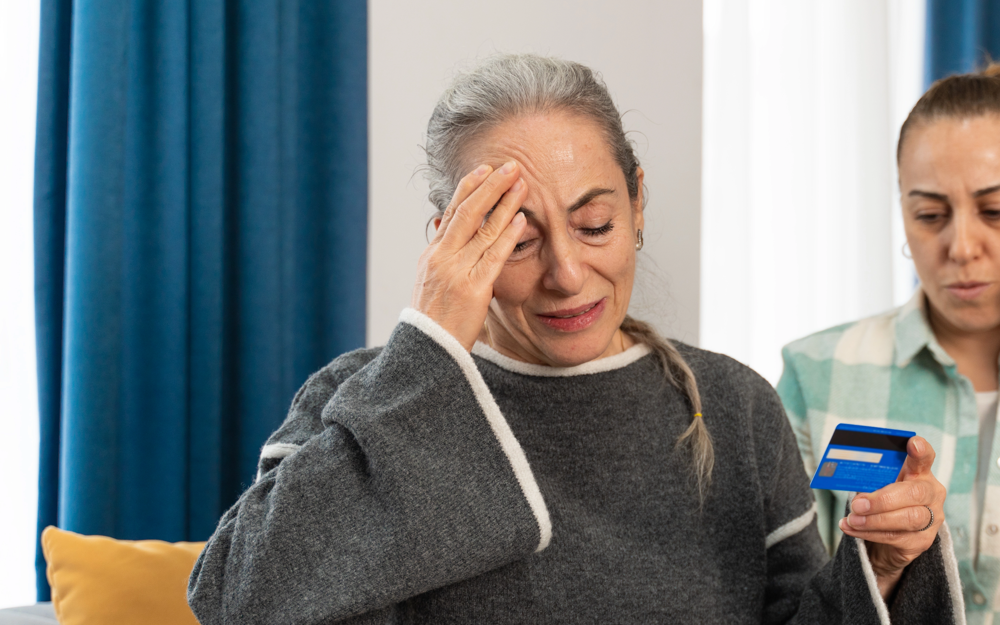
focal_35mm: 68
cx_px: 765
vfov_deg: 19.1
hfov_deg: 29.7
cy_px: 397
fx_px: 1853
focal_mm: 43
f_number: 2.8
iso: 320
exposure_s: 1/160
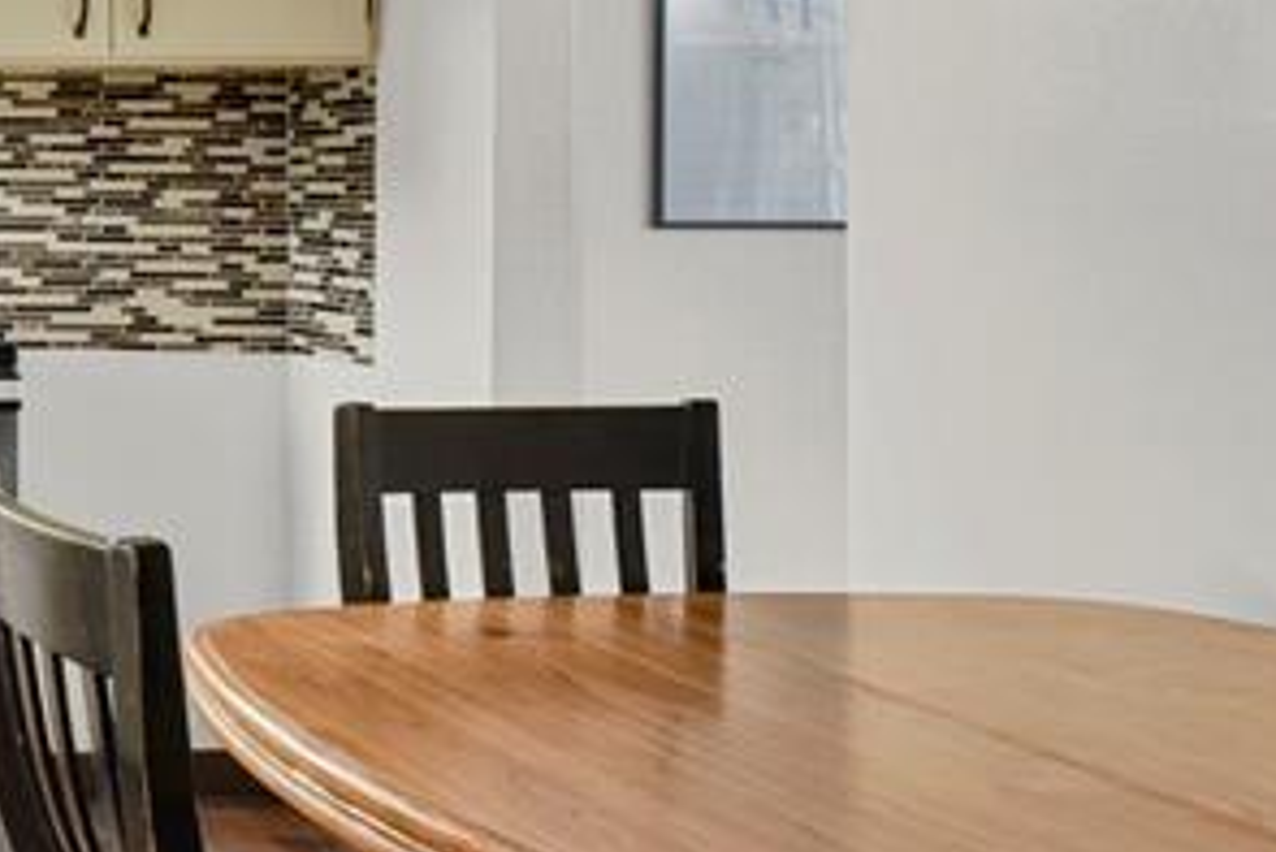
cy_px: 190
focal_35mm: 59
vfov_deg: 22.8
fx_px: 2092
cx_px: -675
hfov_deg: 25.1
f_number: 8
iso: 5600
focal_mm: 17
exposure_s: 1/20
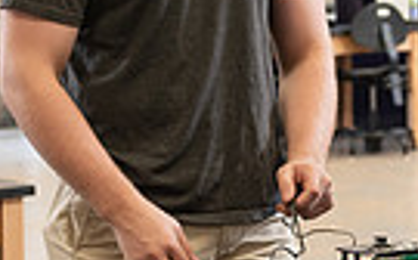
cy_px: 57
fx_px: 1991
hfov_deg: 12.0
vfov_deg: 7.5
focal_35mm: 175
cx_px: 170
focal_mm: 40
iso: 800
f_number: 3.5
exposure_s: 1/200
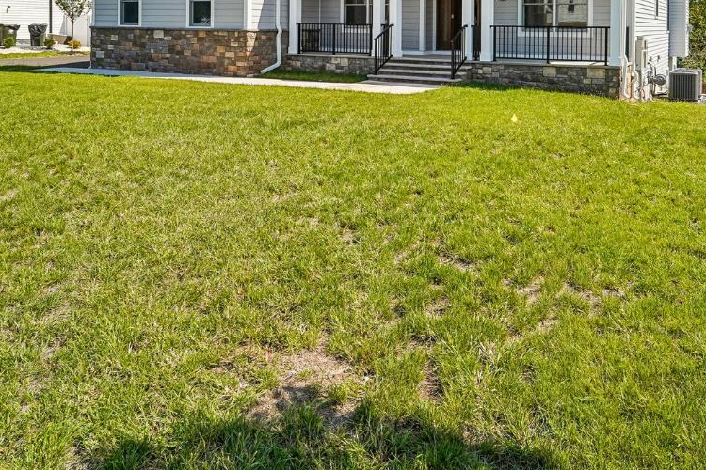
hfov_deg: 63.6
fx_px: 549
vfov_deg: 41.4
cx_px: 478
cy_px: 17
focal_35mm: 28
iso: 400
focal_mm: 14
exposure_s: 1/800
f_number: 8
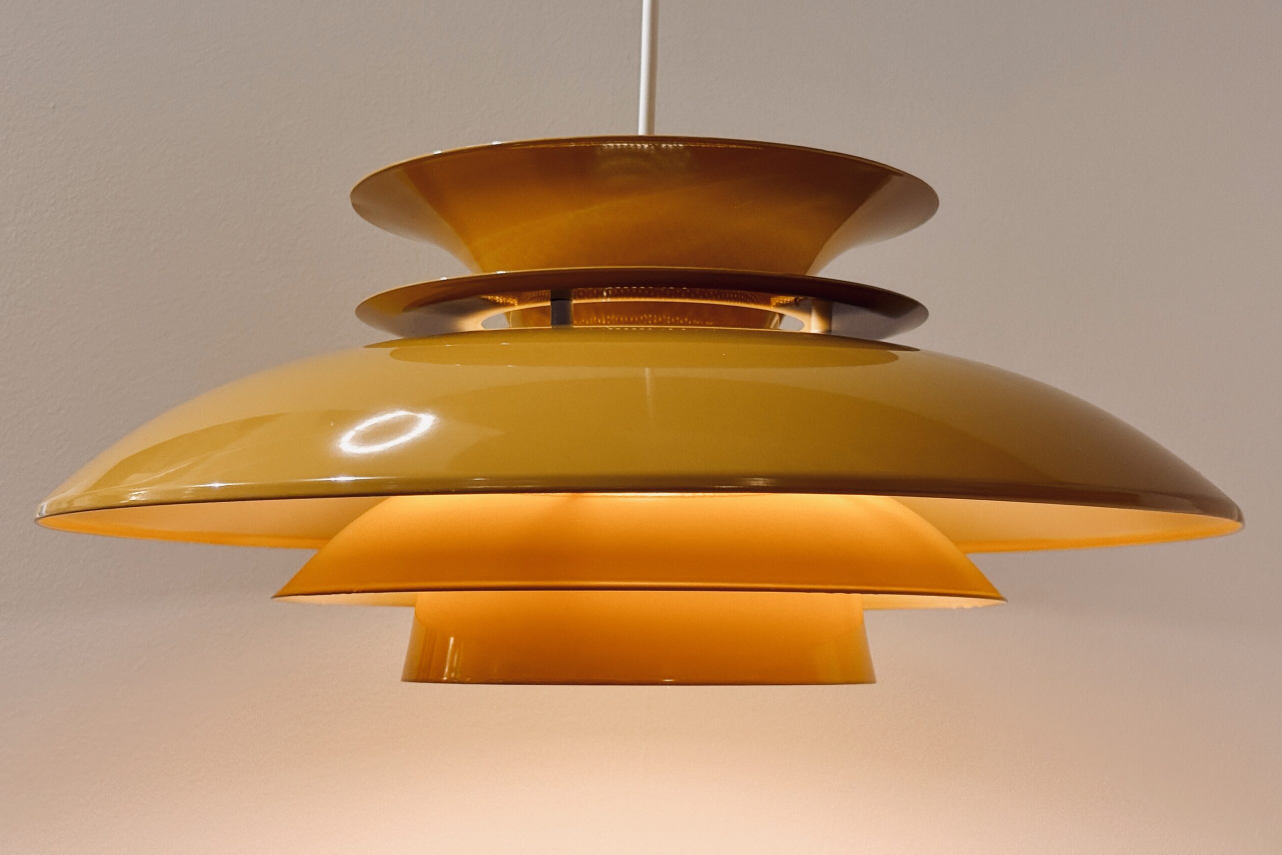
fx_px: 1780
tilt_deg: +2.9
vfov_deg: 27.0
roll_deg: -0.1
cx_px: 640
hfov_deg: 39.6
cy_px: 432
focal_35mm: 50
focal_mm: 6.76
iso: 80
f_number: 1.78
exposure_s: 1/237
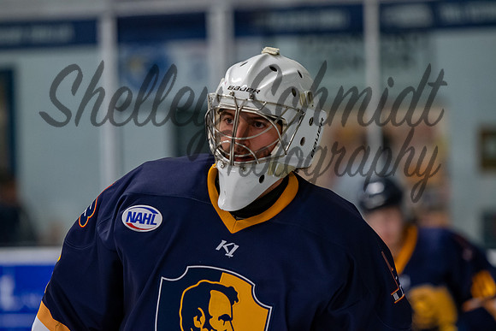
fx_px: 3721
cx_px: 248
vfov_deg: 5.1
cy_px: 166
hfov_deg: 7.6
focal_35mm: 270
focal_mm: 180
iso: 2000
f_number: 3.2
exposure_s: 1/800
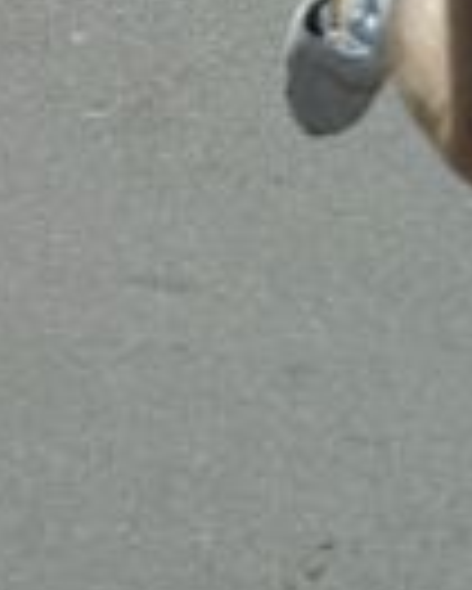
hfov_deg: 0.5
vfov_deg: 0.7
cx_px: 933
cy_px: -243
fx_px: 50371
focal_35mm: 2888
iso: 400
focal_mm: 420
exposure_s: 1/640
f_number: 8
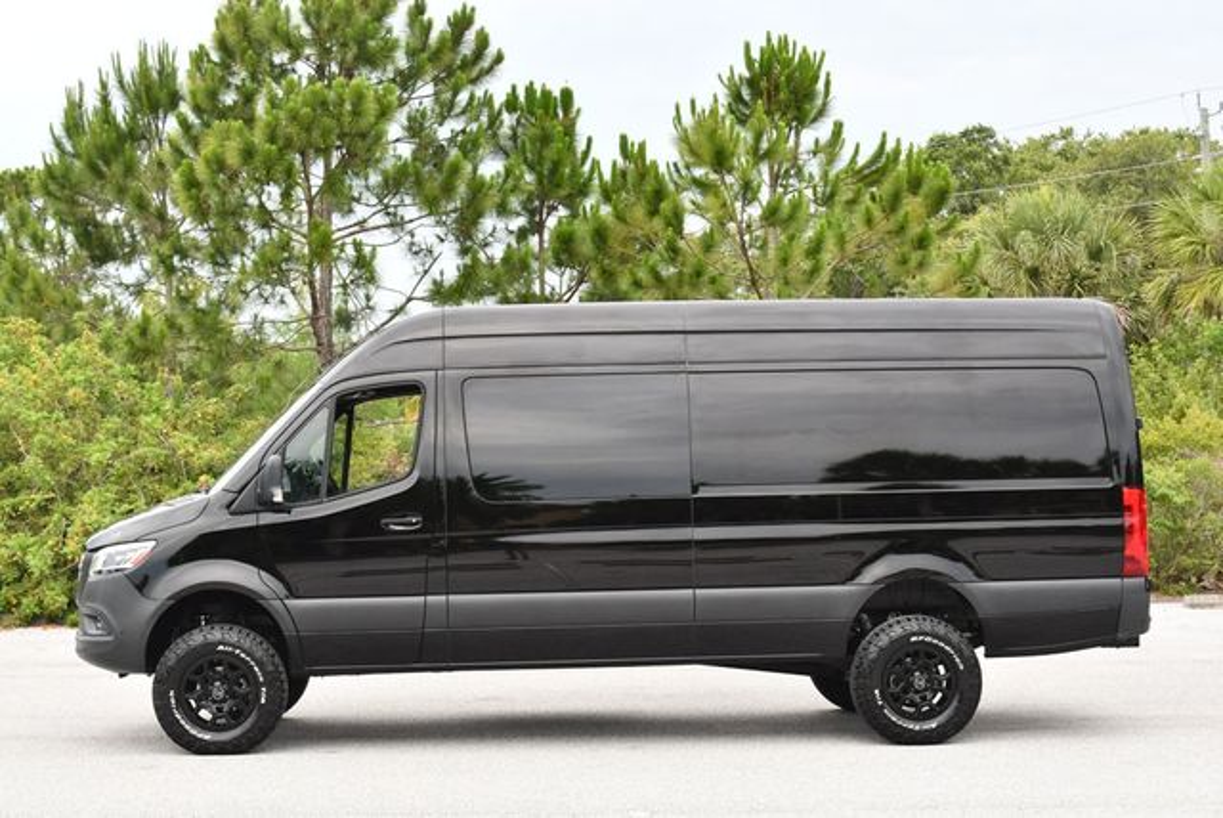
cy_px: 409
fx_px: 2040
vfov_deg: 22.7
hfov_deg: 33.4
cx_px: 612
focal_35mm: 60
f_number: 5
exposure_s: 1/250
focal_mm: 30
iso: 400
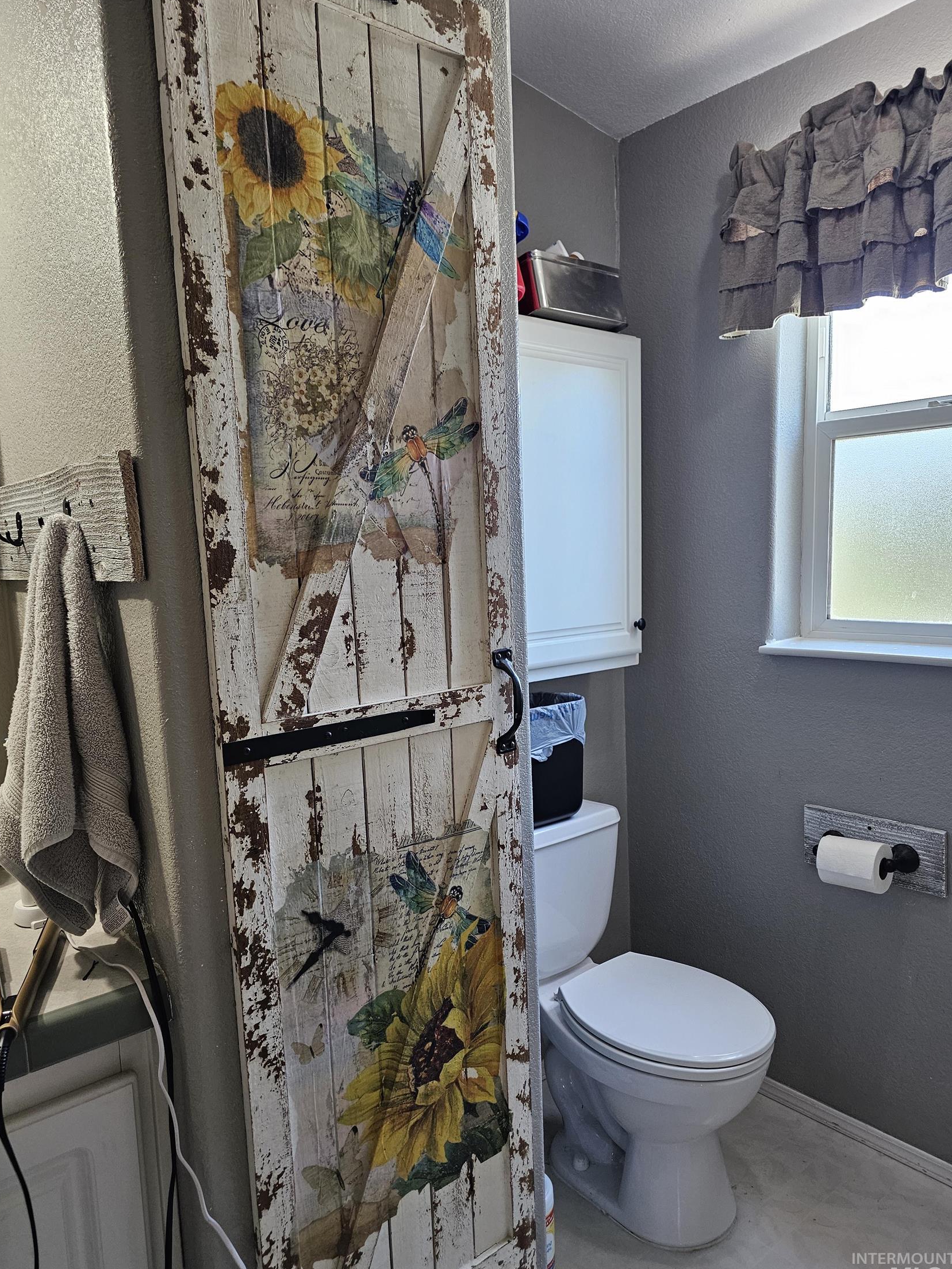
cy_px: 656
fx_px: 880
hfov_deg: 56.8
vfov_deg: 71.6
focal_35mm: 24
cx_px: 488
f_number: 1.7
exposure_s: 1/120
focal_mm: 6.3
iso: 200
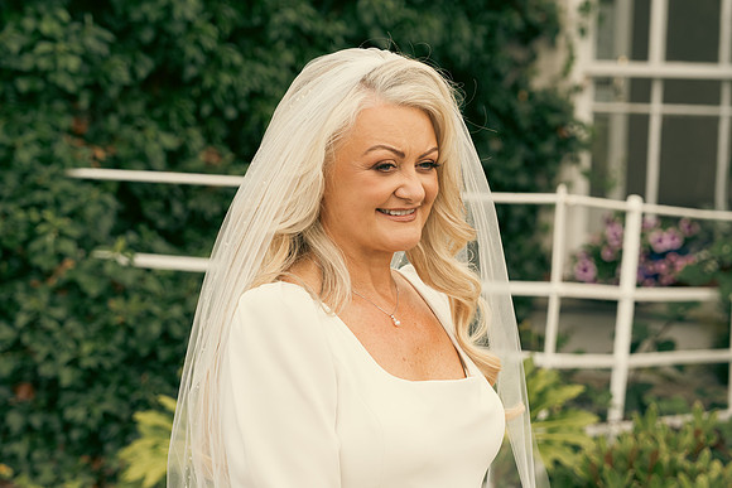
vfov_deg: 13.0
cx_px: 366
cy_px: 244
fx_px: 2135
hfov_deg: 19.5
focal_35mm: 105
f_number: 3.5
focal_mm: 70
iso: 125
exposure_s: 1/400
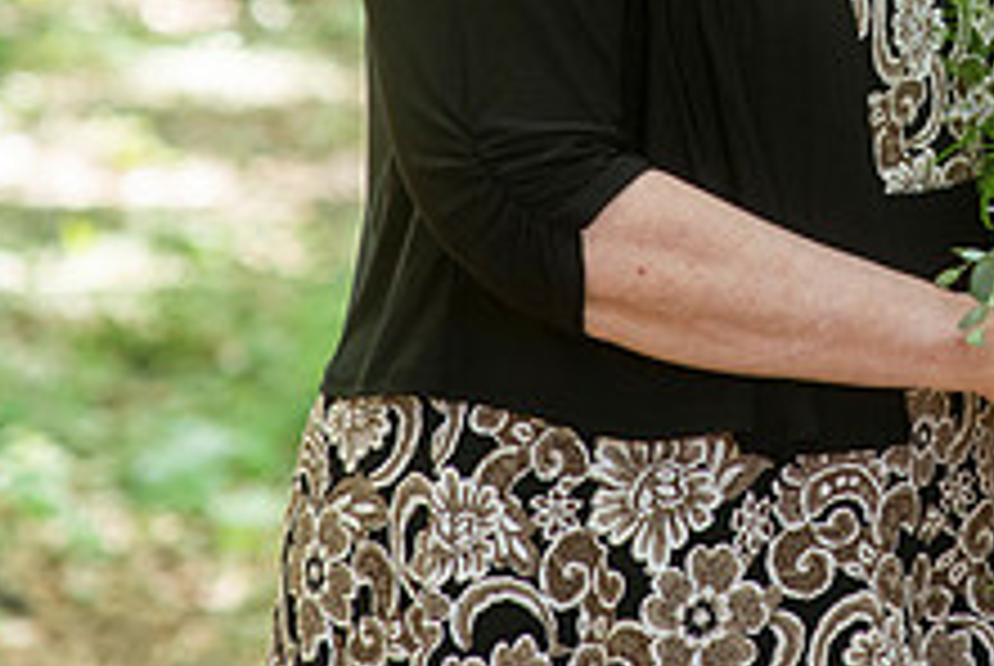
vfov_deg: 5.6
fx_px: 6718
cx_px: 931
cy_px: -211
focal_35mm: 243
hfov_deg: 8.4
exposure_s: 1/200
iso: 500
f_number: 3.2
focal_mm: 85
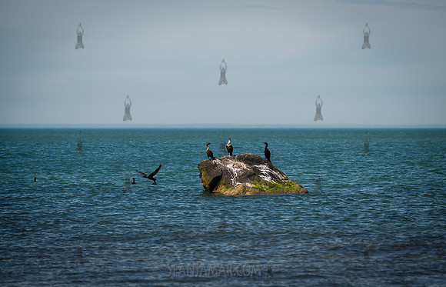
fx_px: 2297
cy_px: 178
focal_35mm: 187
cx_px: 255
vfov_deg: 7.1
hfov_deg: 11.1
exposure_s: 1/1000
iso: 125
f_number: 5
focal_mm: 150
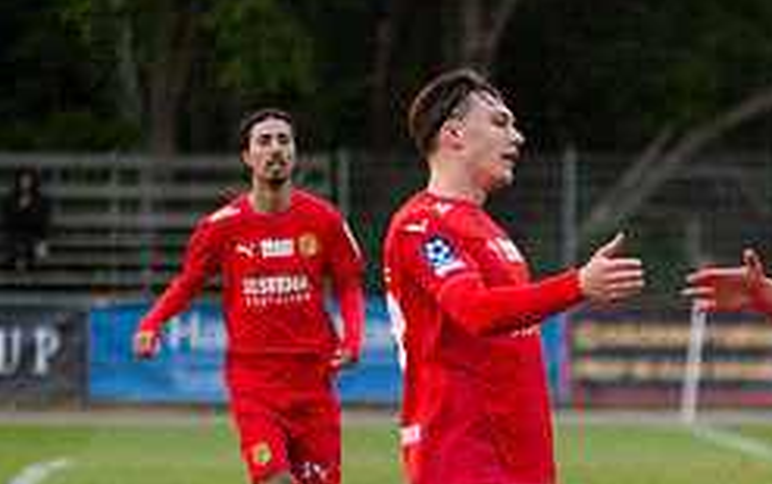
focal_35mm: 357
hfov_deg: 5.9
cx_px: 848
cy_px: 433
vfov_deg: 3.7
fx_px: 7520
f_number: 3.2
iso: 1600
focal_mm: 130
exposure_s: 1/800
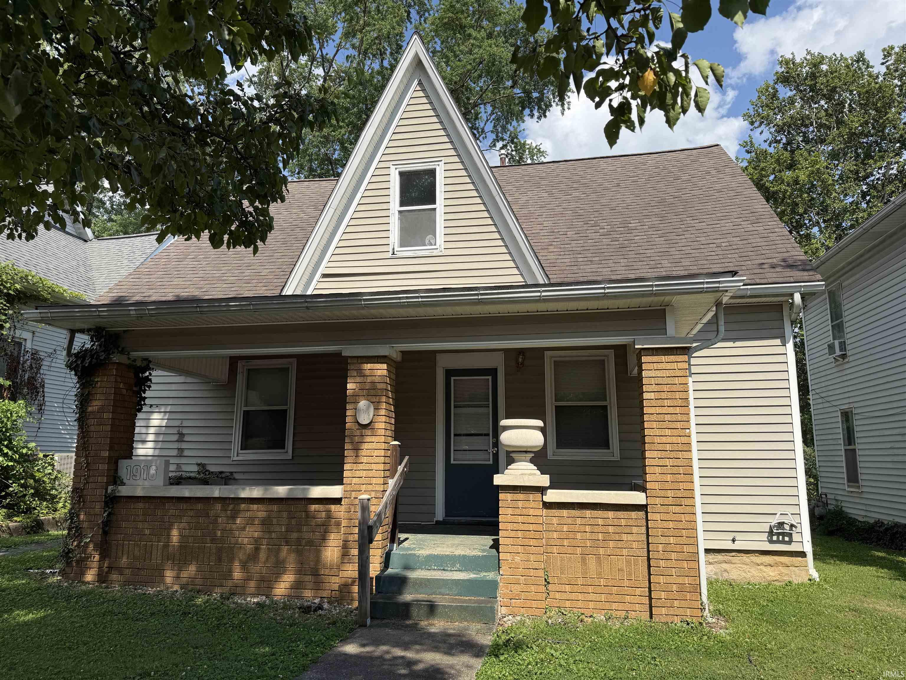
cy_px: 340
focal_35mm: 24
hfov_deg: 71.6
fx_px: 628
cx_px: 453
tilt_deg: +10.5
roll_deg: -0.2
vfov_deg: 56.8
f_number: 1.78
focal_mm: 6.76
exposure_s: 1/3759
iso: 80
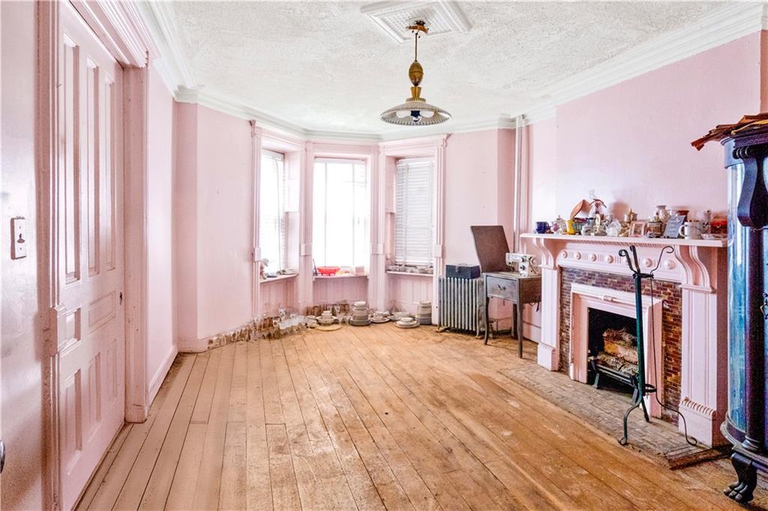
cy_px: 256
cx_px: 384
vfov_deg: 73.7
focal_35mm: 16
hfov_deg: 96.8
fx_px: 341
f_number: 7.1
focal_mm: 16
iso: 2000
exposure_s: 1/80
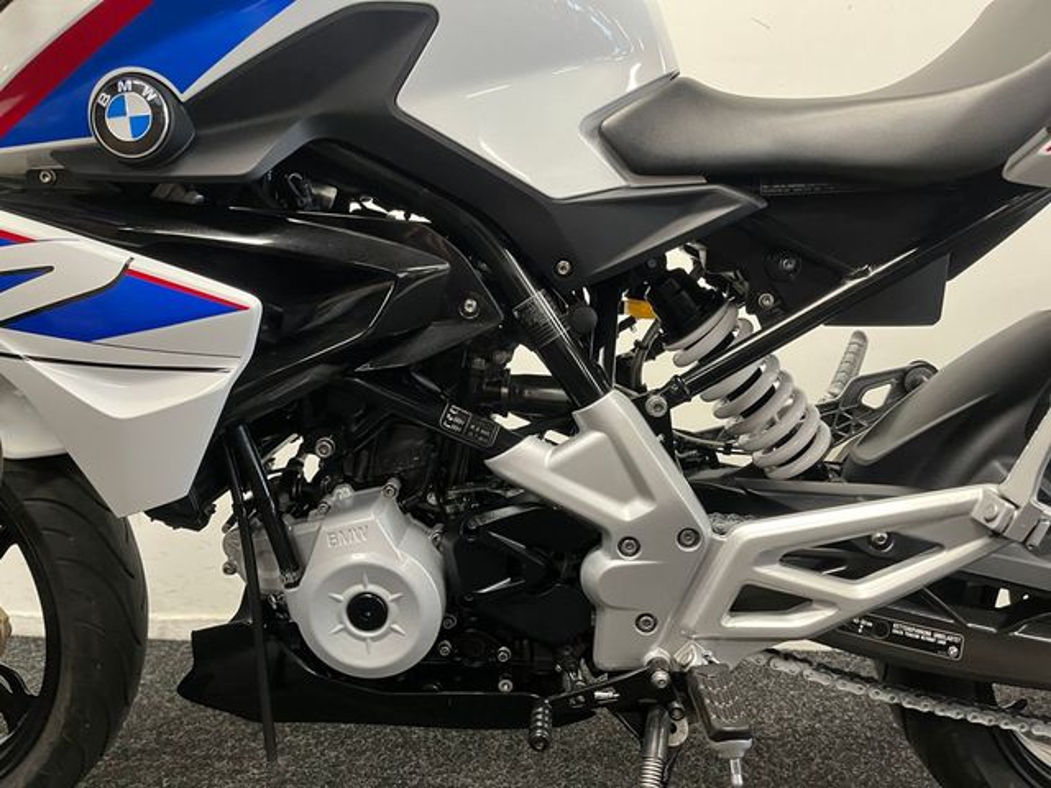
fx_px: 789
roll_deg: -0.4
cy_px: 394
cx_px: 526
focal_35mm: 26
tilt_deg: -4.2
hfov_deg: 67.3
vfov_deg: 53.1
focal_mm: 5.1
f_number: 1.6
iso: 320
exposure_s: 1/50
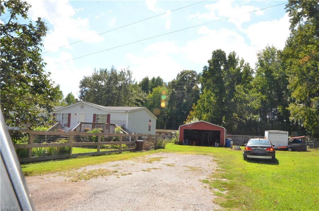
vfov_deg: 47.7
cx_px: 160
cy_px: 106
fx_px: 239
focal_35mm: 27
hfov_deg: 67.5
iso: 1250
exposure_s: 1/250
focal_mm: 18
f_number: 22
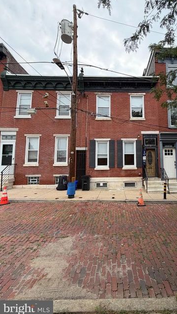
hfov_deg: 64.7
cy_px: 153
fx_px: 133
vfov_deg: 99.3
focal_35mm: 16
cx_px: 123
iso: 40
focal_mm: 2.22
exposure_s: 1/625
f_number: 2.2
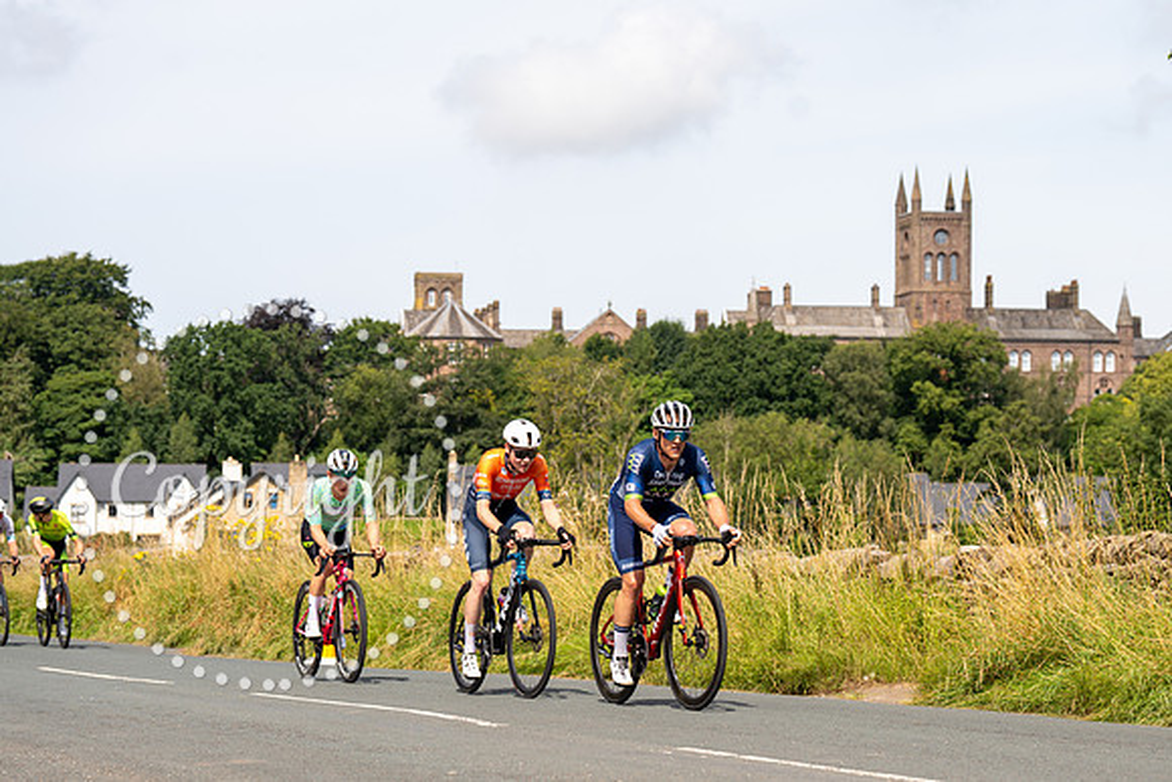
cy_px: 430
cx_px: 645
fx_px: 2697
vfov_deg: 16.5
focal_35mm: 83
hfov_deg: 24.5
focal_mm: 75
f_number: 4.5
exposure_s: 1/800
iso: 100
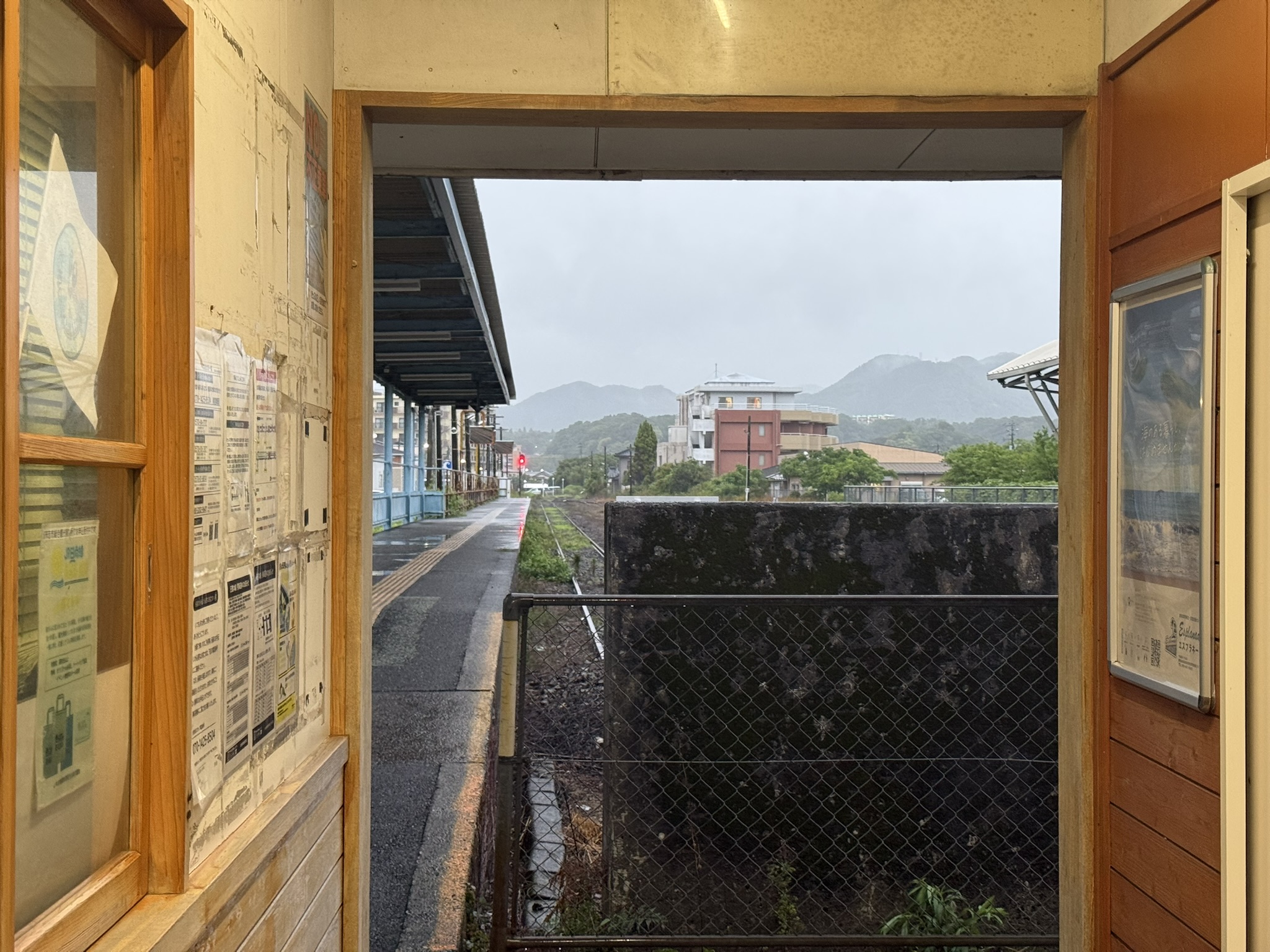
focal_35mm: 48
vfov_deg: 30.3
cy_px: 476
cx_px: 635
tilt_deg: +0.6
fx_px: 1761
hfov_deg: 39.7
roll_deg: -0.7
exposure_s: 1/60
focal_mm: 6.76
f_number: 1.78
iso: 160
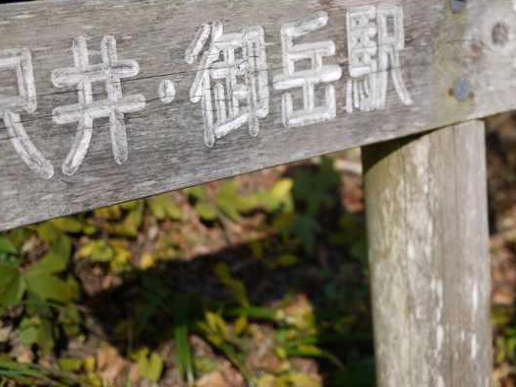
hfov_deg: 31.2
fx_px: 909
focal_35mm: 61
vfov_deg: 23.8
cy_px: 99
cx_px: 383
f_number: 1.7
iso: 100
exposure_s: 1/4000
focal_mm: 20
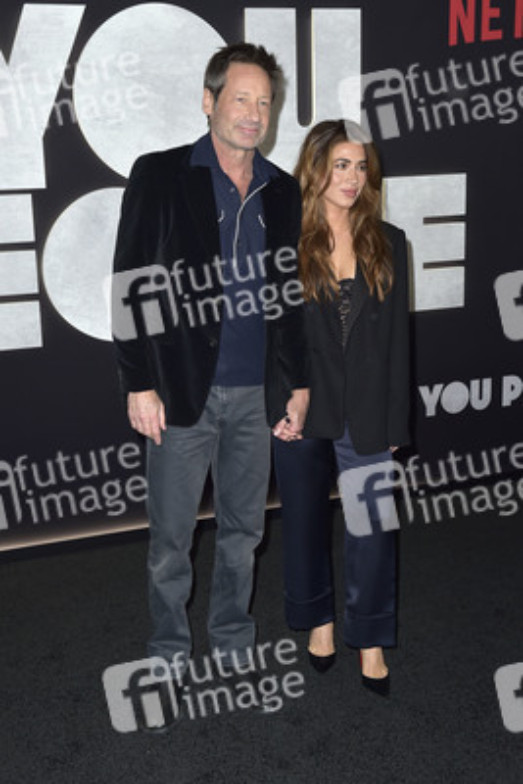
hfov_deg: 28.1
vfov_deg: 41.1
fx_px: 1045
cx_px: 262
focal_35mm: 48
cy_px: 392
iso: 500
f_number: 6.3
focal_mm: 48
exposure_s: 1/250
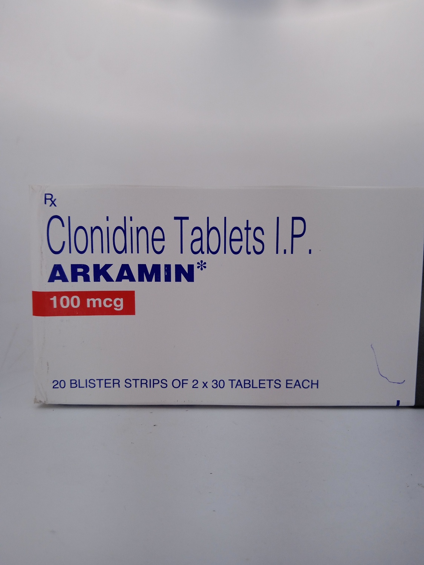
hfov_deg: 49.7
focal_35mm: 28
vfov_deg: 63.4
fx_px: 457
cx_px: 212
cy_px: 282
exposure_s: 1/215
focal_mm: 3.43
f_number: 2.2
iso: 100
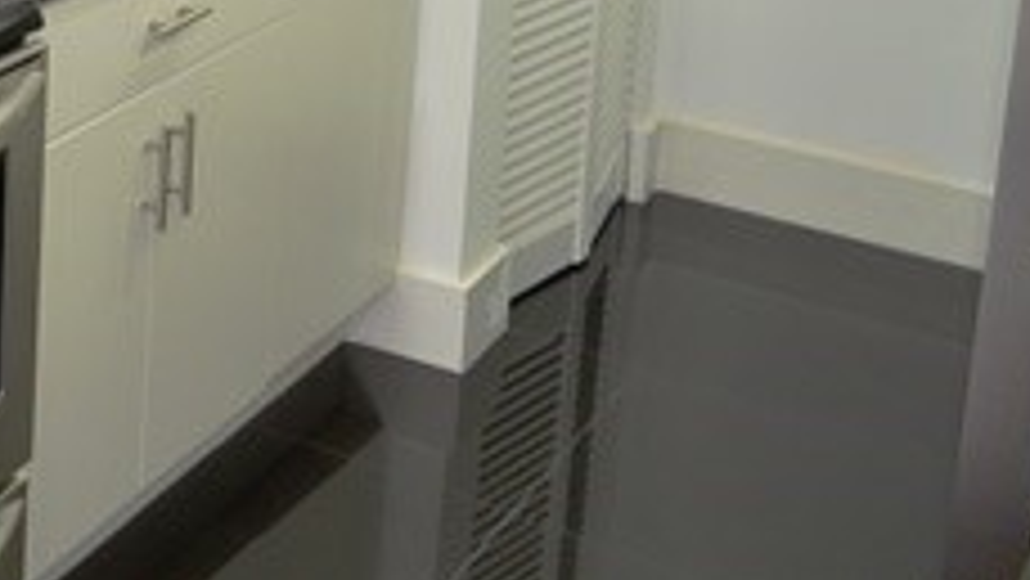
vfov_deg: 14.1
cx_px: -387
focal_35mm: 79
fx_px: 2158
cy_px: -351
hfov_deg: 23.1
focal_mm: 18
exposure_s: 1/60
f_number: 3.5
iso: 720
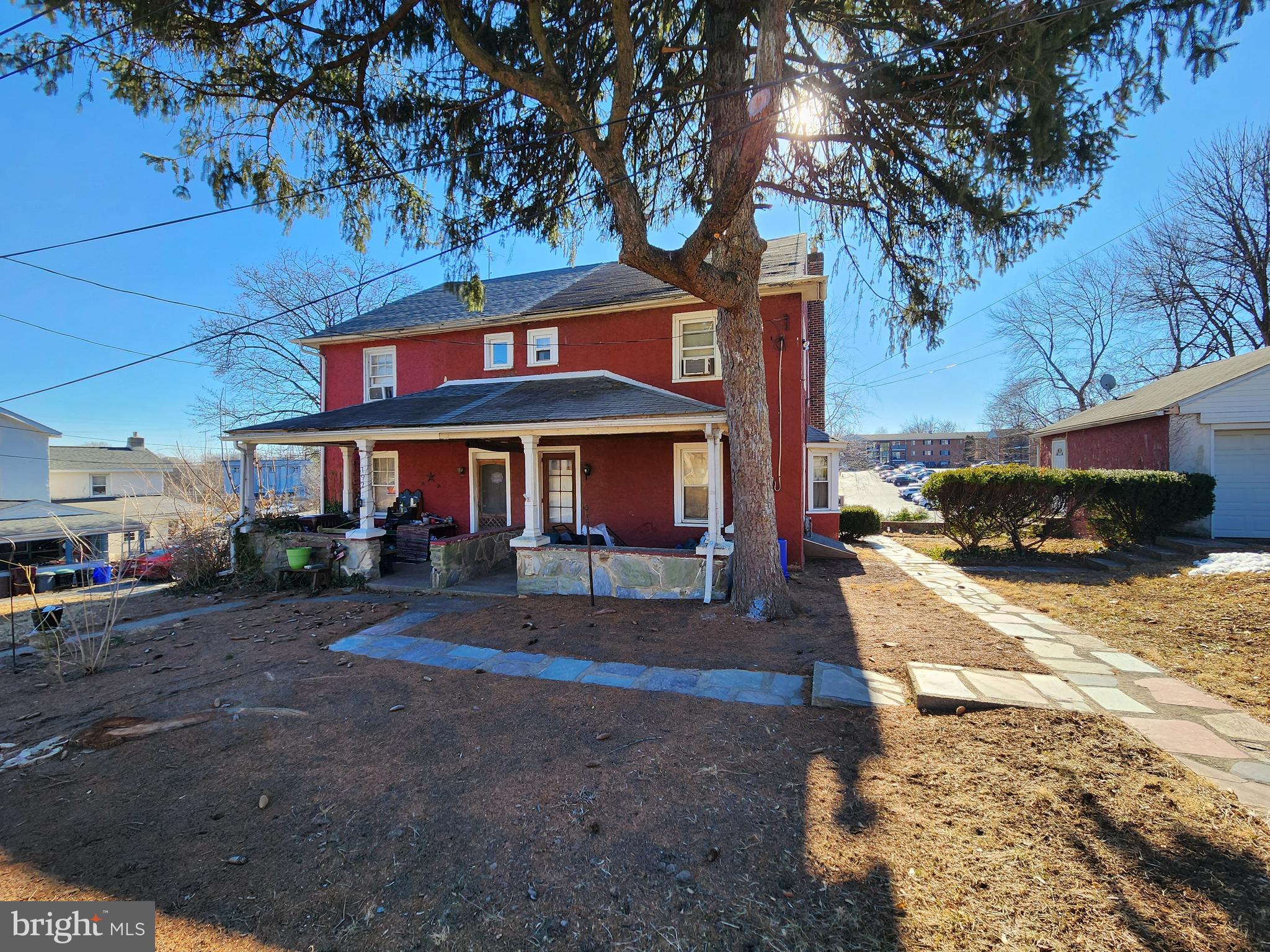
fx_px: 477
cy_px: 476
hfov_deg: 106.2
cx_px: 635
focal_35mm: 13
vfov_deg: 89.9
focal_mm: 2.2
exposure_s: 1/686
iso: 50
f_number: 2.2
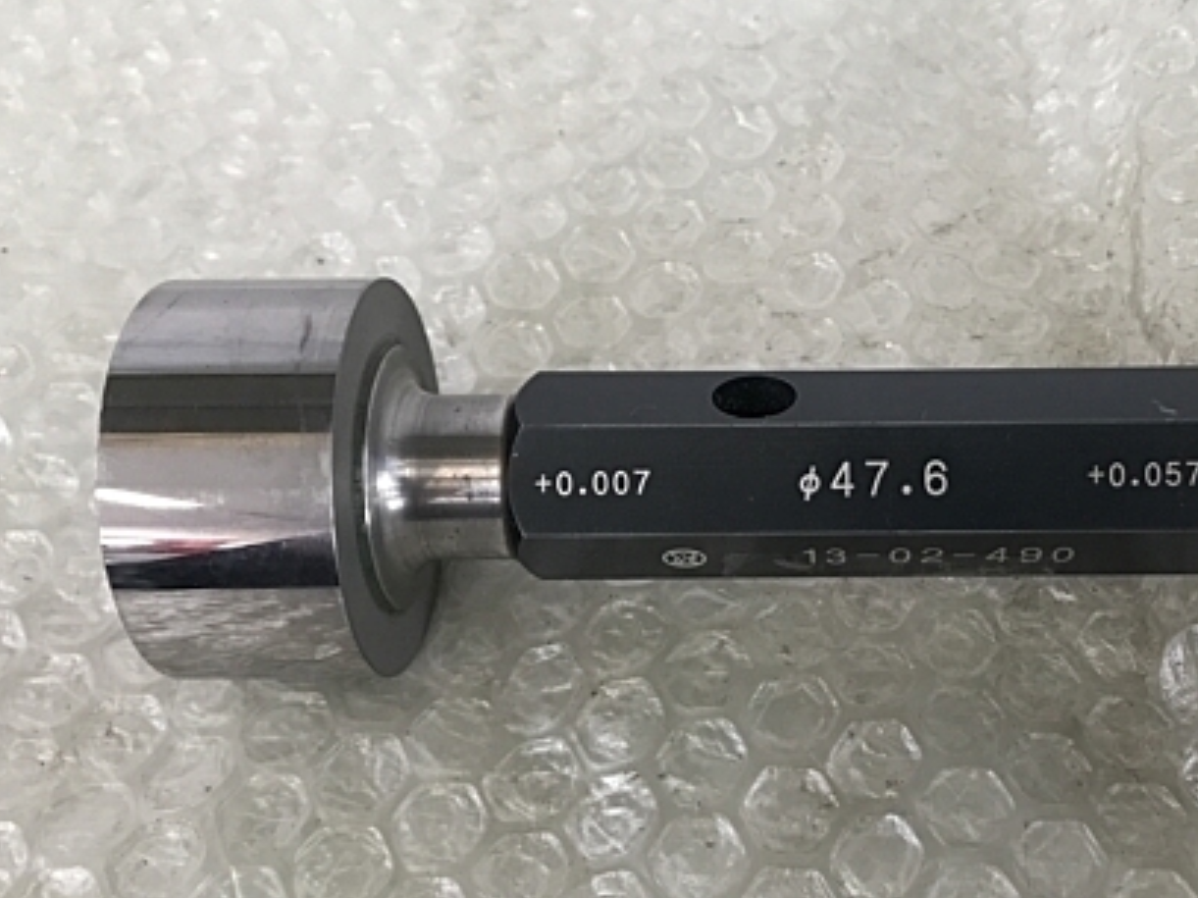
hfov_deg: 42.0
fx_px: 1522
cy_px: 492
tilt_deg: -53.4
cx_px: 854
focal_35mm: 44
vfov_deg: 32.8
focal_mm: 3.99
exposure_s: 1/40
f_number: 1.8
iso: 25
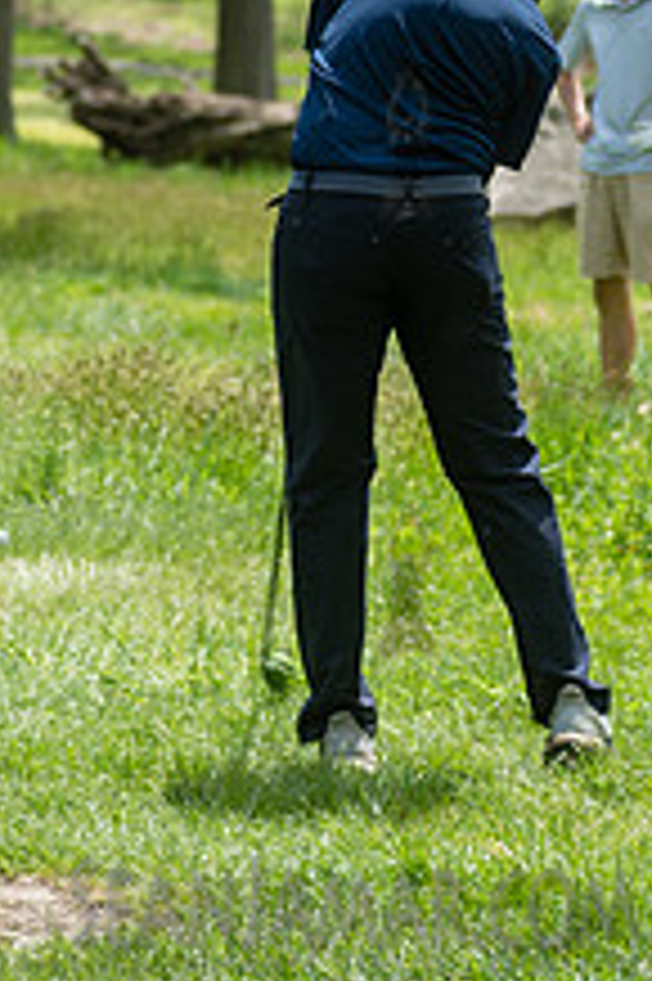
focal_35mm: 213
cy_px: 142
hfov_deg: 6.4
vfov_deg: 9.6
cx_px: 405
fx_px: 5795
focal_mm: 80
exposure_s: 1/640
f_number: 3.5
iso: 100
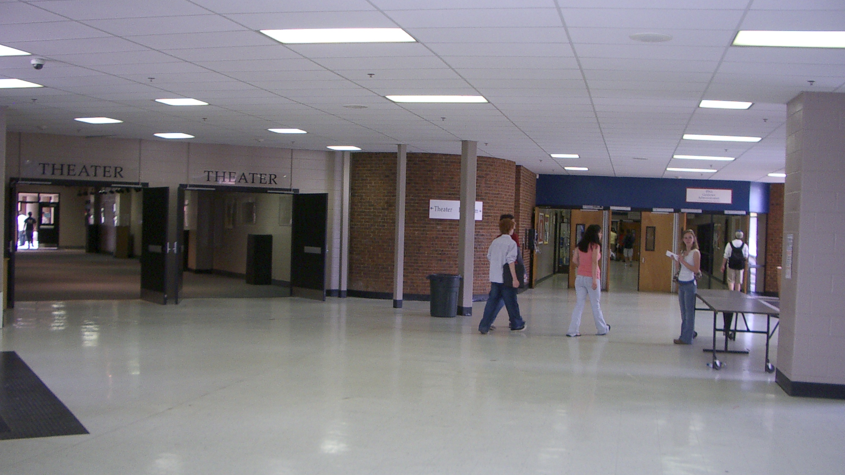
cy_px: 269
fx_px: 874
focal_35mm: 39
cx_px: 419
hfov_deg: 51.6
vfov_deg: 30.4
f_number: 2.6
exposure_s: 1/50
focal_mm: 5.8
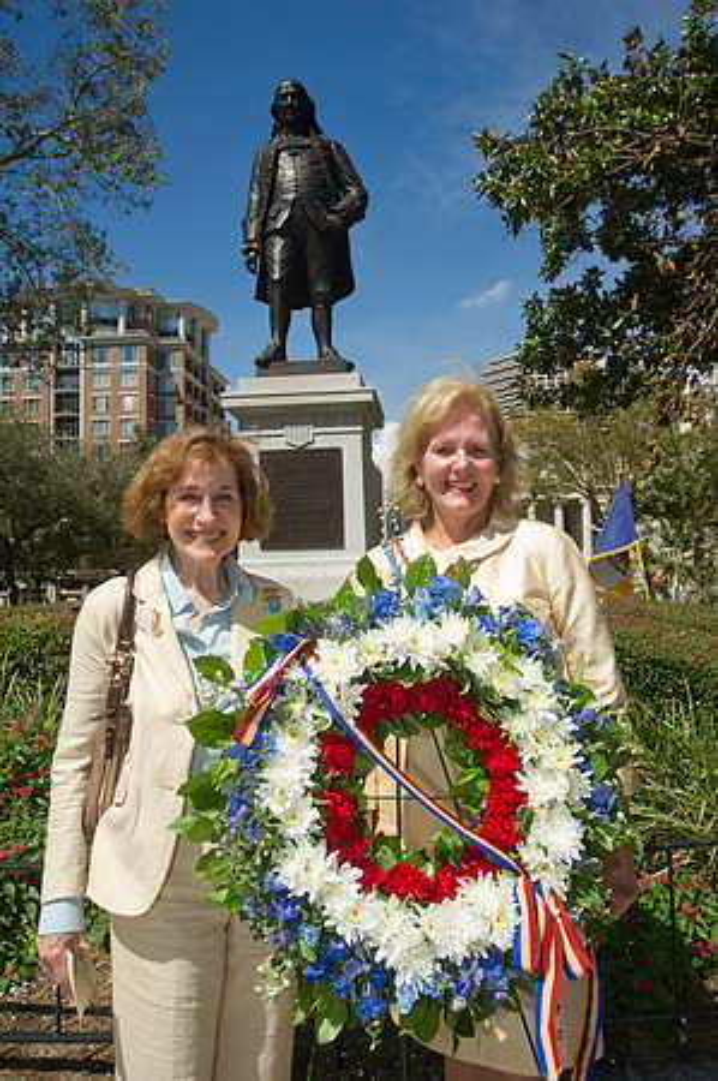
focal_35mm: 32
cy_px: 540
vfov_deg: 58.8
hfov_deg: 41.0
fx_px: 959
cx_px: 359
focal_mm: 32
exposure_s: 1/250
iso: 200
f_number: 10
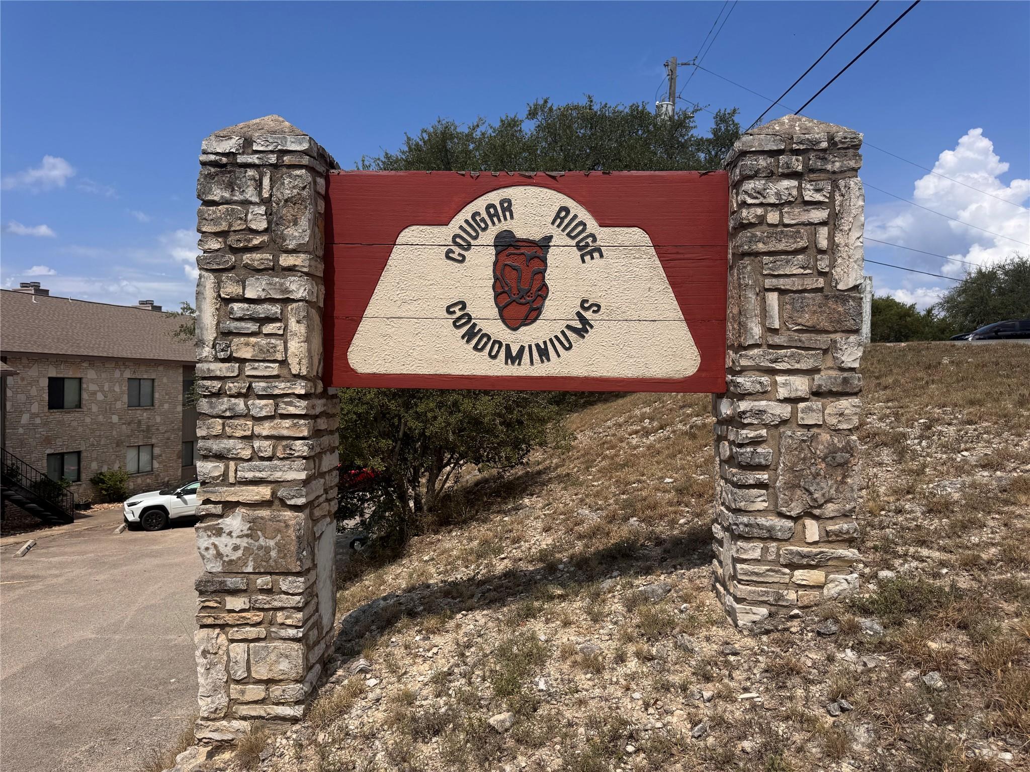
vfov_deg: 56.8
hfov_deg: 71.6
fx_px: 714
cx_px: 515
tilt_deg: -1.1
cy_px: 386
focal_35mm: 24
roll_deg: -0.3
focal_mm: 6.76
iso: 80
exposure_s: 1/6410
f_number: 1.78
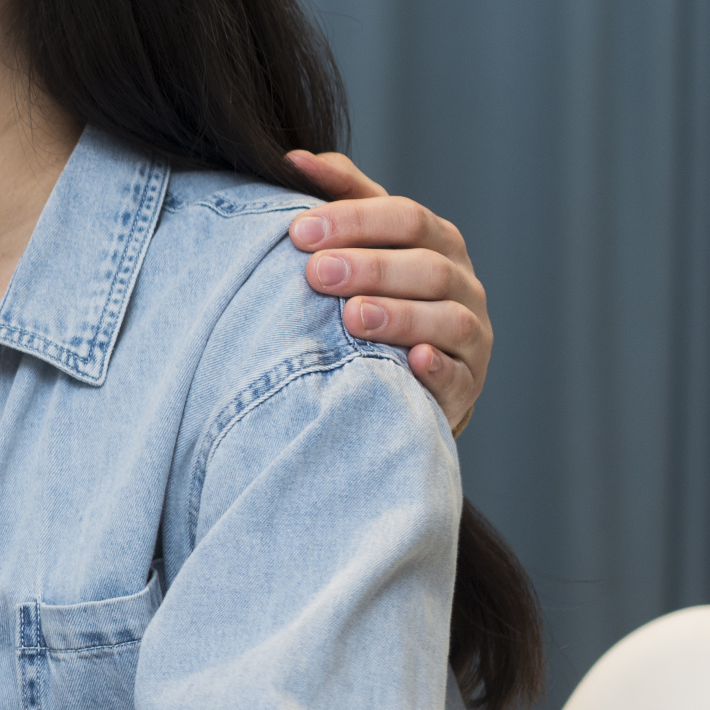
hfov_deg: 8.9
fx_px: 4223
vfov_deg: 9.6
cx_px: -805
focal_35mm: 182
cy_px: 303
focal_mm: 50
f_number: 3.2
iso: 200
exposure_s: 1/160
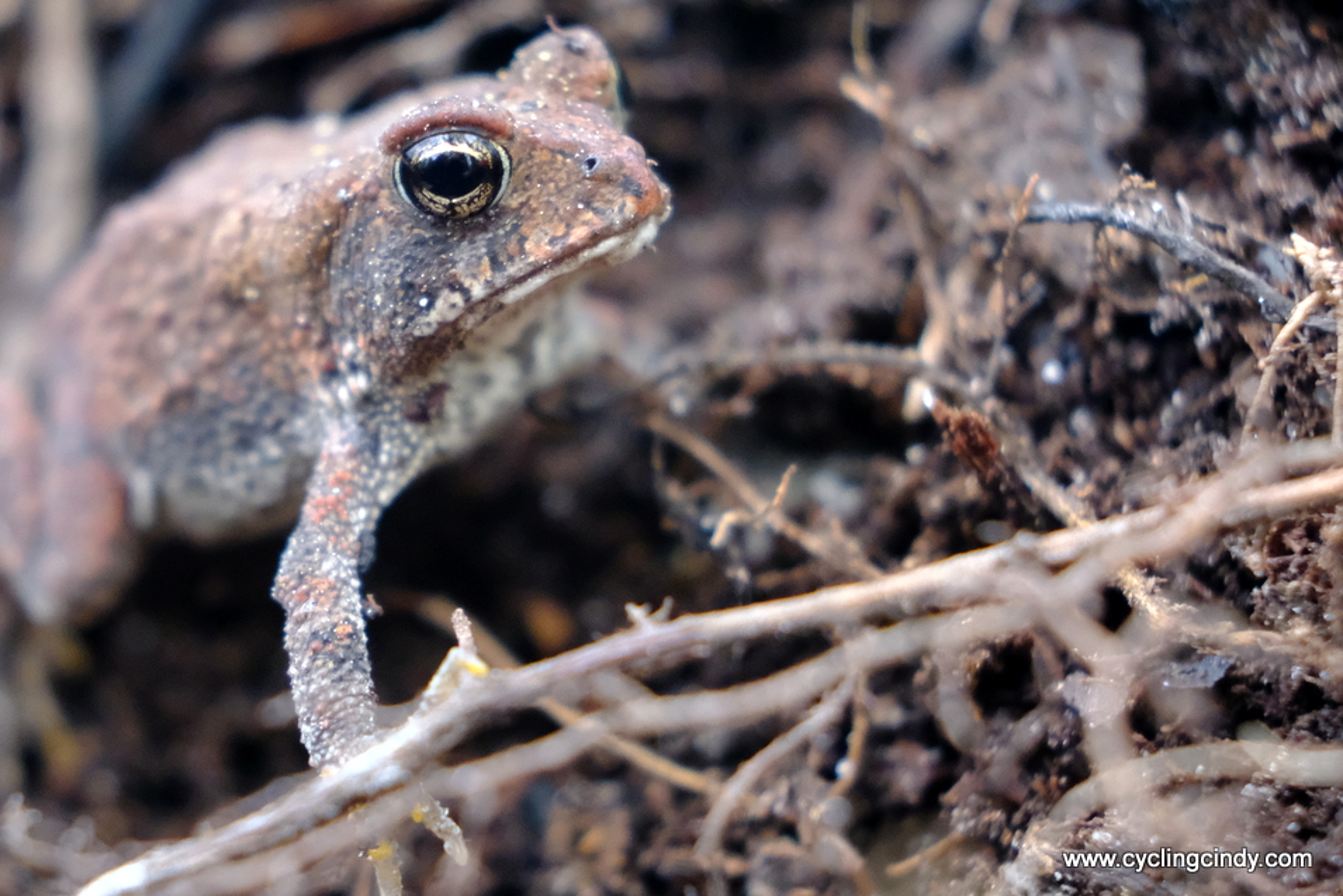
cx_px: 627
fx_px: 2761
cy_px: 420
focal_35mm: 74
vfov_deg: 18.4
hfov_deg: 27.3
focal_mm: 46.3
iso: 5000
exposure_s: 1/28
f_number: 4.5
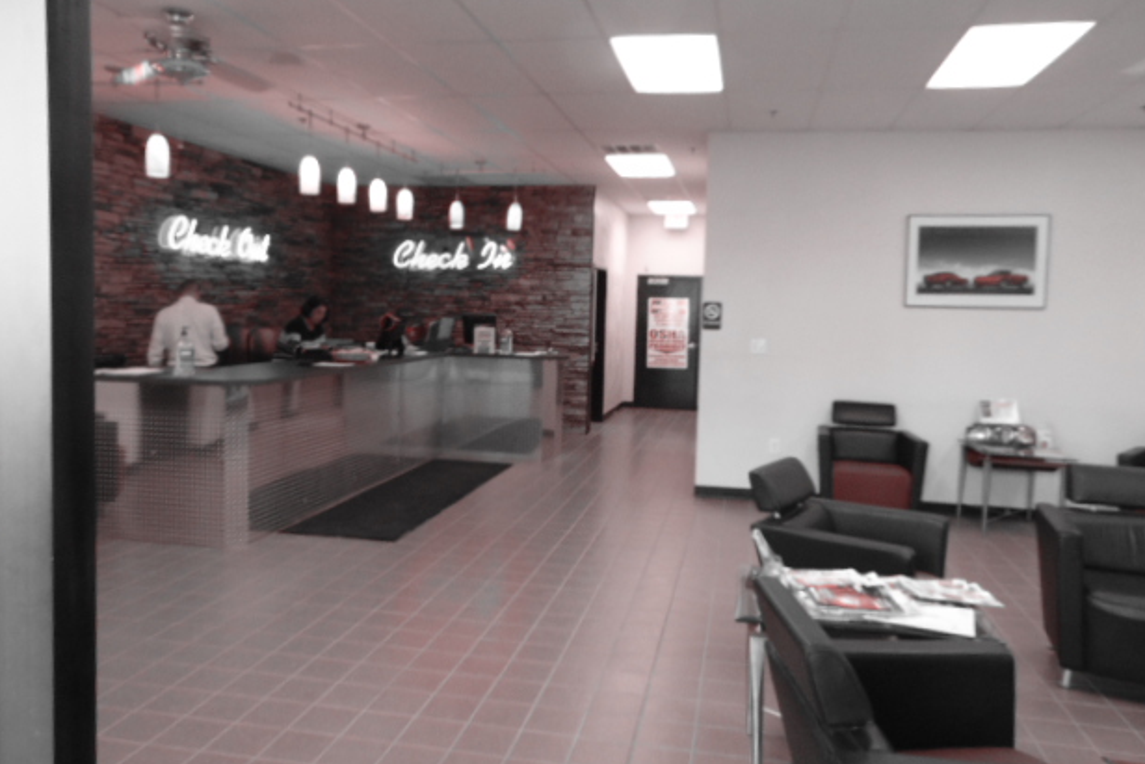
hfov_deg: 67.4
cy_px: 359
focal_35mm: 27
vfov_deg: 47.9
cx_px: 571
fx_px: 859
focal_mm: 4.5
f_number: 3
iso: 200
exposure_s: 1/30
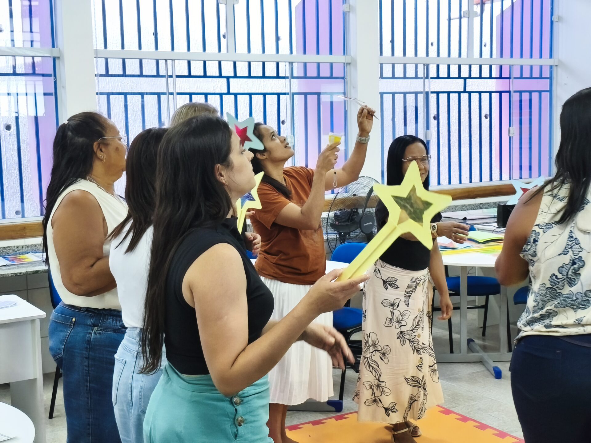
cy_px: 222
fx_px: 888
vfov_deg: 28.0
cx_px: 296
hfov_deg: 36.8
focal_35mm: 52
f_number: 1.5
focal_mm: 4.94
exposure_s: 1/120
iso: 250
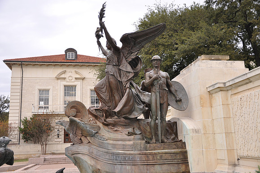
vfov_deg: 34.1
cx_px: 130
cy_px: 86
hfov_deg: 49.6
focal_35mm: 39
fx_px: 281
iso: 400
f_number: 4
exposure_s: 1/125
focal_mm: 26
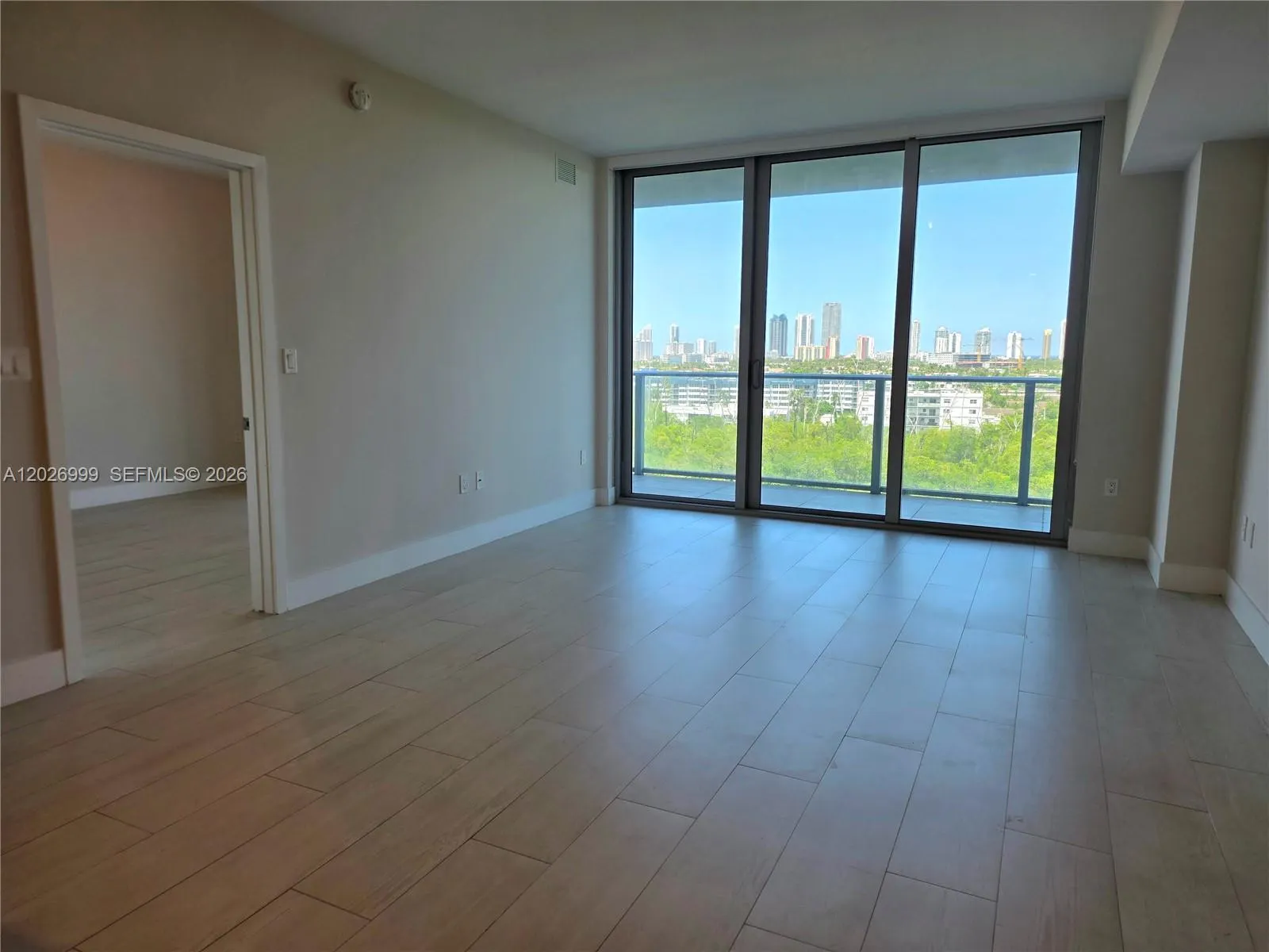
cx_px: 634
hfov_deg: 73.9
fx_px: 843
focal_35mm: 23
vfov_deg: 58.9
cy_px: 476
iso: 25
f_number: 1.7
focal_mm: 6.25
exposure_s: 1/120
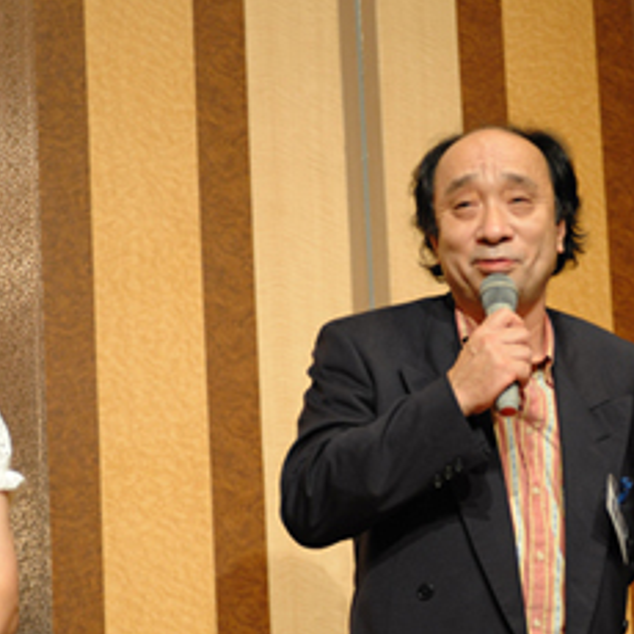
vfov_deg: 14.7
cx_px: 482
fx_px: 2445
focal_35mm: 118
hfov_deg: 14.7
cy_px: 466
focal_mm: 50
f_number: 2.8
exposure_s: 1/125
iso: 1600
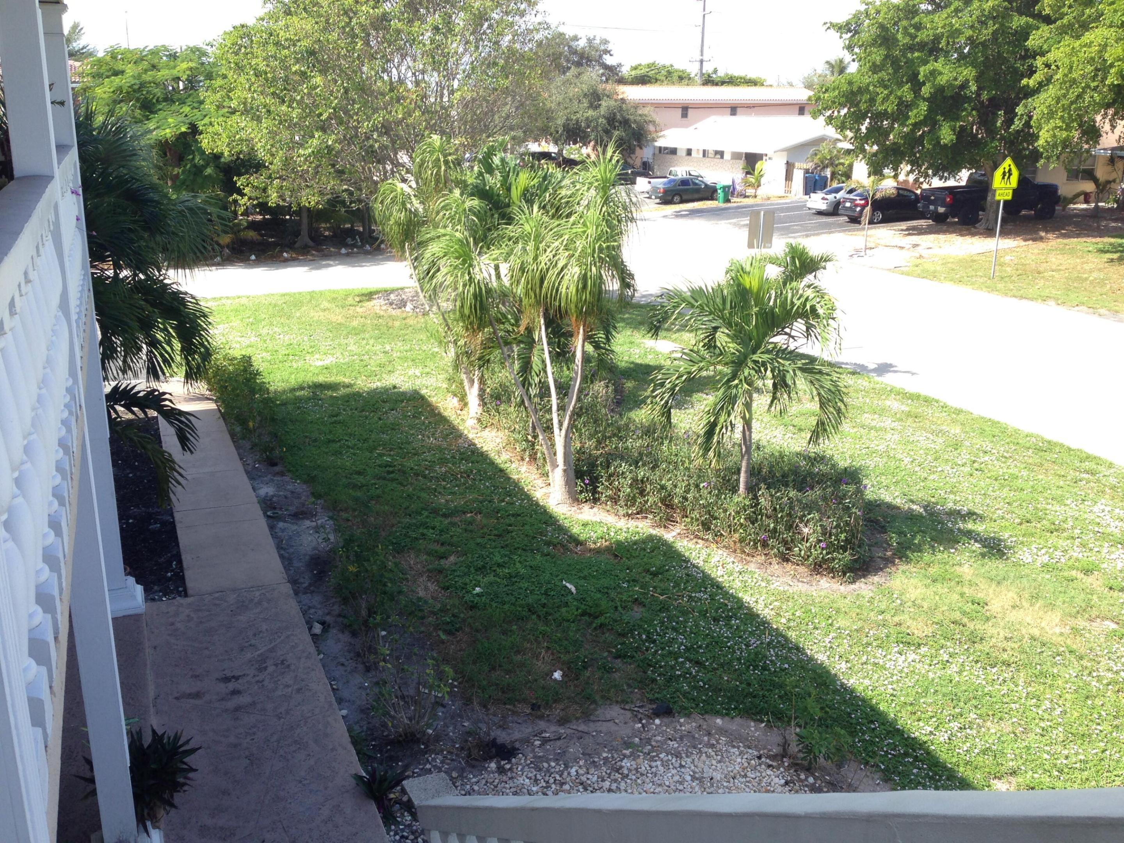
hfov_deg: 55.4
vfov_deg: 42.9
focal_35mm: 33
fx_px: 1072
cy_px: 422
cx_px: 562
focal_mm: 4.12
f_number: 2.4
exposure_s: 1/471
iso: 50
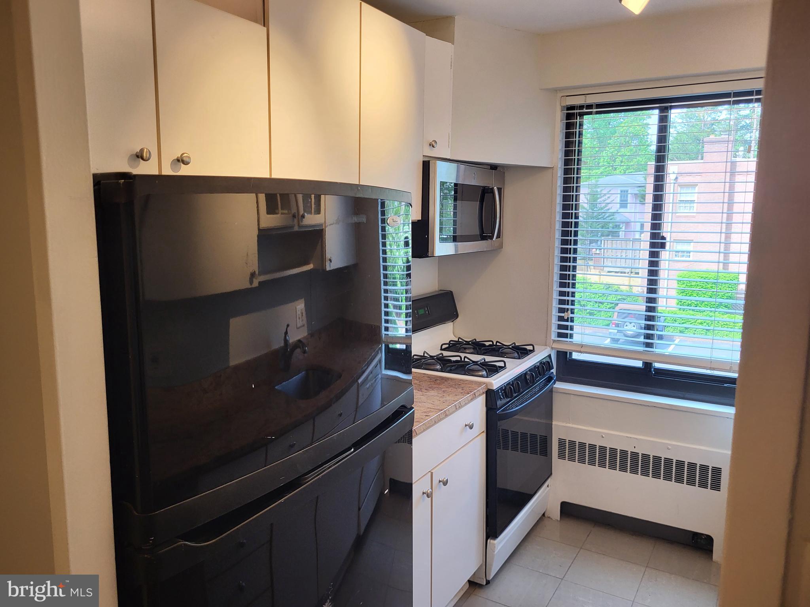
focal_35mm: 26
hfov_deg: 67.3
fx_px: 608
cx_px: 405
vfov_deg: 53.1
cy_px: 304
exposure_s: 1/120
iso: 125
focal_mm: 5.4
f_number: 1.8
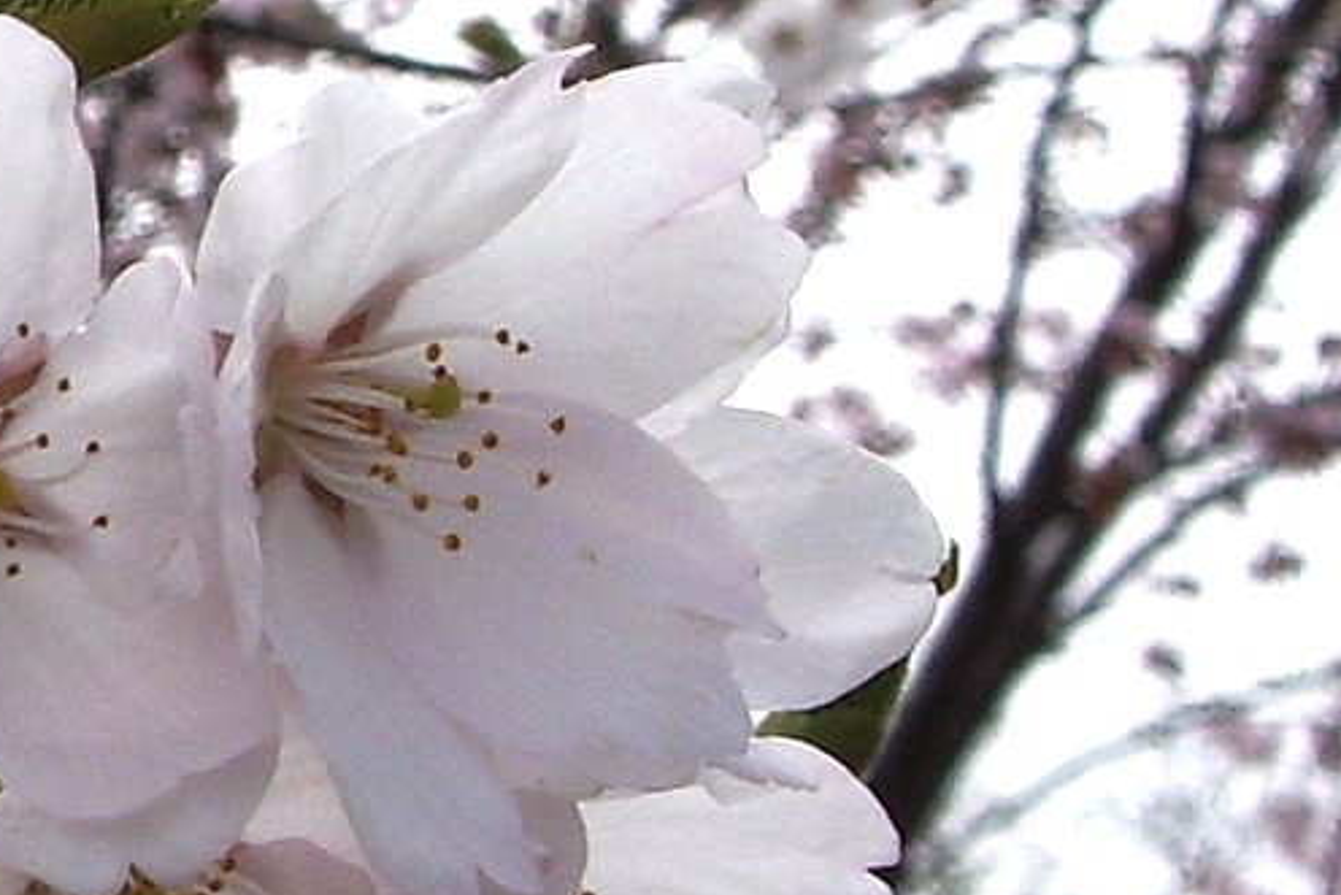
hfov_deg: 11.0
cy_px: 214
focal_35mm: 176
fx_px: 6558
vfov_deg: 7.8
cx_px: -906
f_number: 4.6
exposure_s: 1/500
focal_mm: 6.8
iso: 50
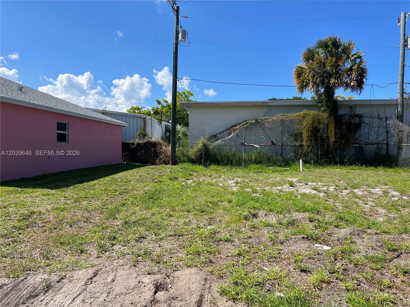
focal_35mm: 26
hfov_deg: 67.3
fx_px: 308
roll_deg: -0.4
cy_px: 154
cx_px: 205
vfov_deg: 53.1
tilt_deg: -2.9
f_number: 1.6
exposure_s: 1/3135
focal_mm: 5.1
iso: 50
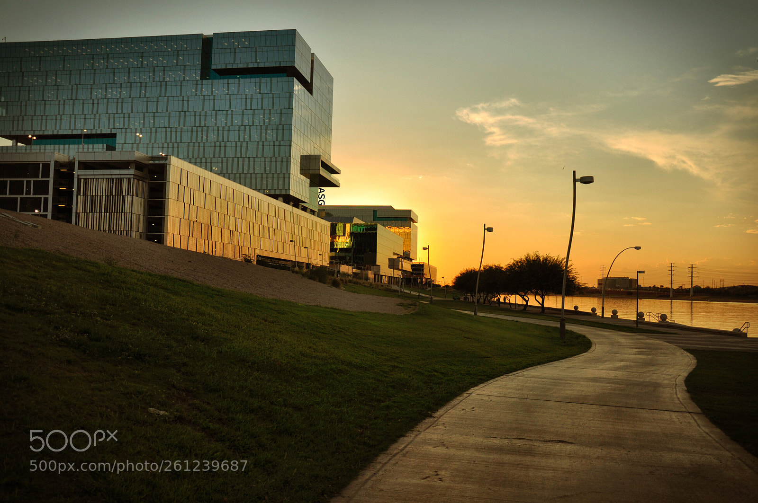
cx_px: 379
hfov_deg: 59.5
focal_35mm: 32
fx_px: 662
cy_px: 252
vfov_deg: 41.6
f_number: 3.8
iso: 100
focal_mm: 21
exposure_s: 1/800
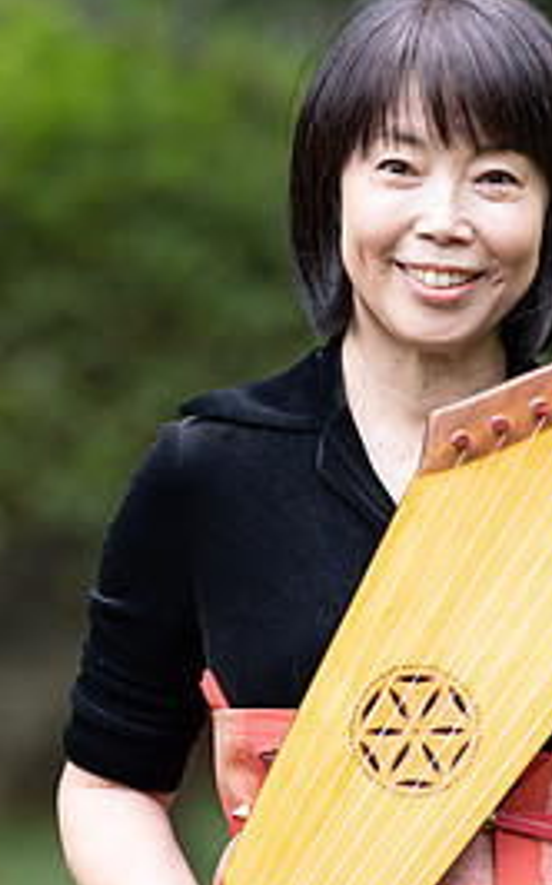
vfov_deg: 11.6
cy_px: 579
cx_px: 442
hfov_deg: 7.2
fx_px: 4361
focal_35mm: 181
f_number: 2.2
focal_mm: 105
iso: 220
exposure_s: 1/250
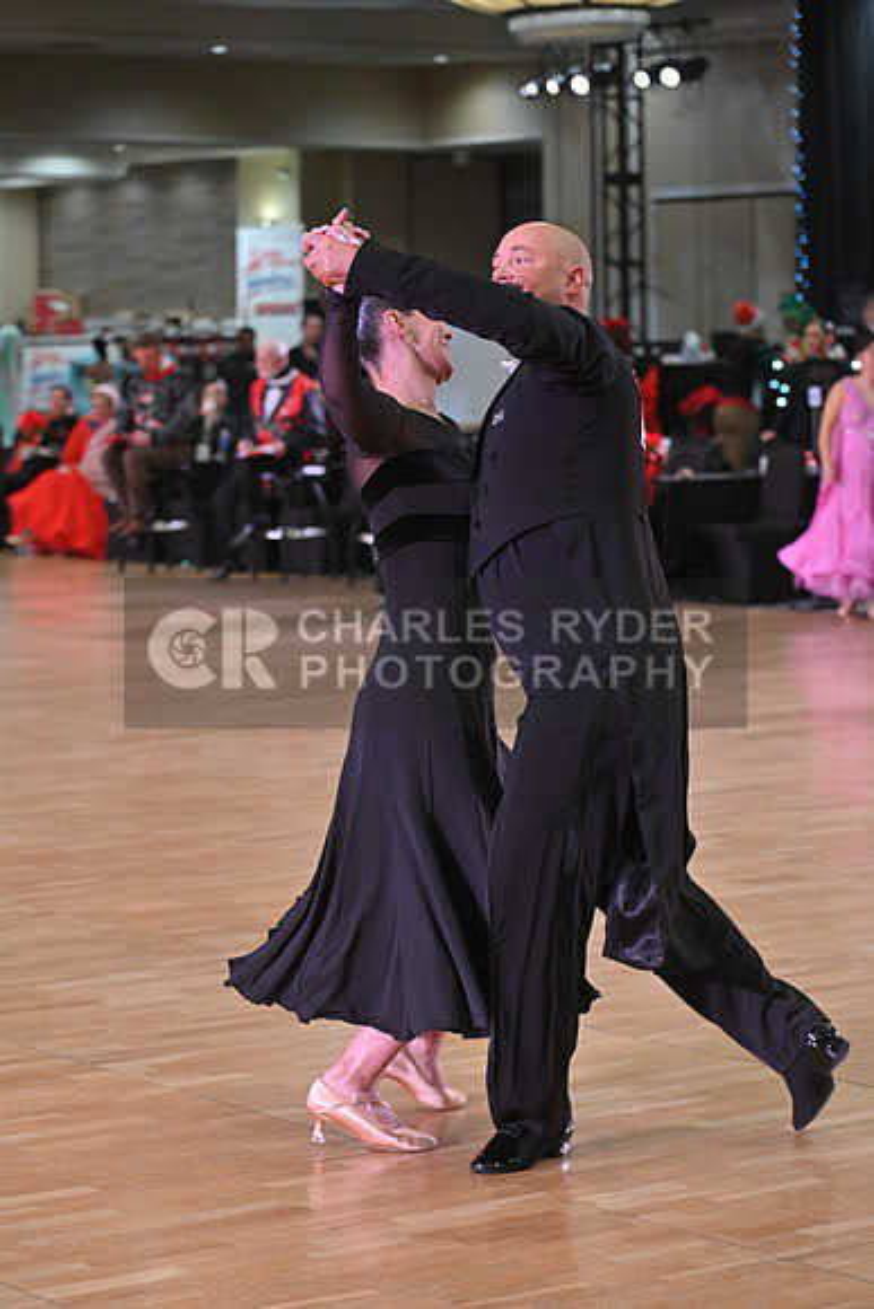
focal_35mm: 102
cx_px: 437
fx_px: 3712
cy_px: 654
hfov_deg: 13.4
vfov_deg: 20.0
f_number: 5
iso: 2500
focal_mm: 102
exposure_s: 1/400
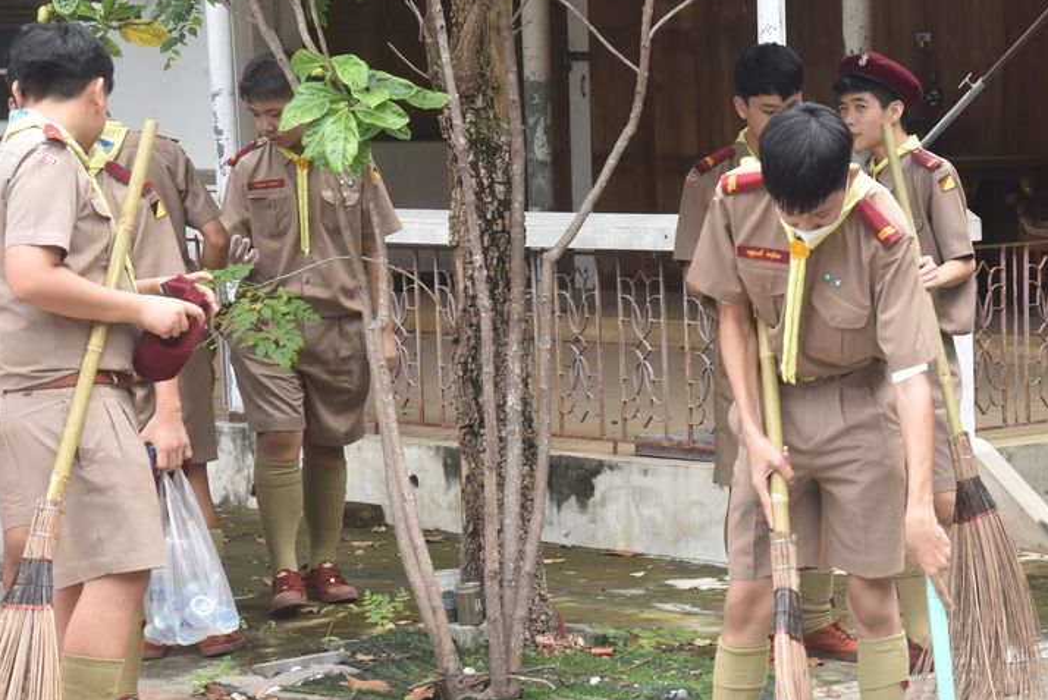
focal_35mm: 129
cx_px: 774
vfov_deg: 10.6
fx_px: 3757
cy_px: 503
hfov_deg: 15.8
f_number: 4.5
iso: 800
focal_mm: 82
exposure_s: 1/400
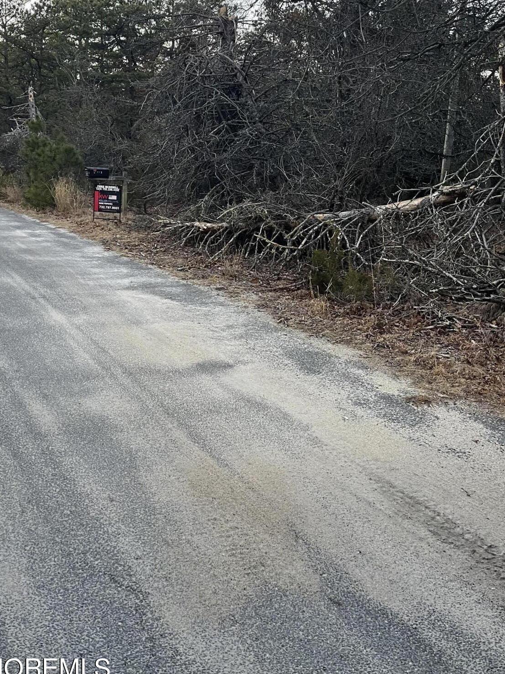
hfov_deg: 41.8
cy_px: 252
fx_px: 661
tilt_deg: -6.8
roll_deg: -2.4
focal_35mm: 34
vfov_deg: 53.4
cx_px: 240
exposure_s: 1/60
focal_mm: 5.1
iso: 160
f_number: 1.6
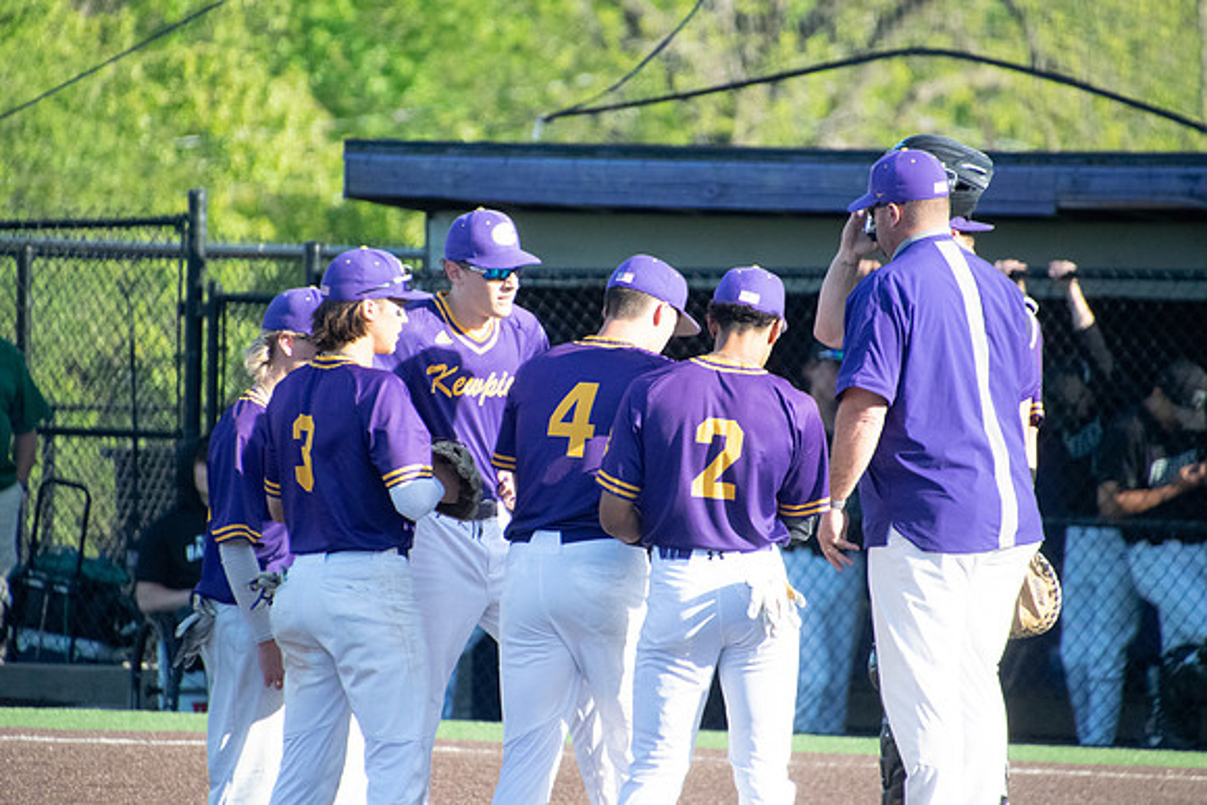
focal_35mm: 600
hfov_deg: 3.4
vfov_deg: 2.3
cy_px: 402
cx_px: 604
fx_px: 20120
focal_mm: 400
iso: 2500
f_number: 6.3
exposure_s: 1/2000
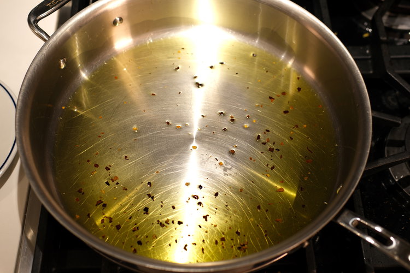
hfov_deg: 43.6
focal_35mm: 45
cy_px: 136
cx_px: 205
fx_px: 512
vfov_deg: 29.9
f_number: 2.8
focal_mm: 30
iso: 160
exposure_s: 1/42
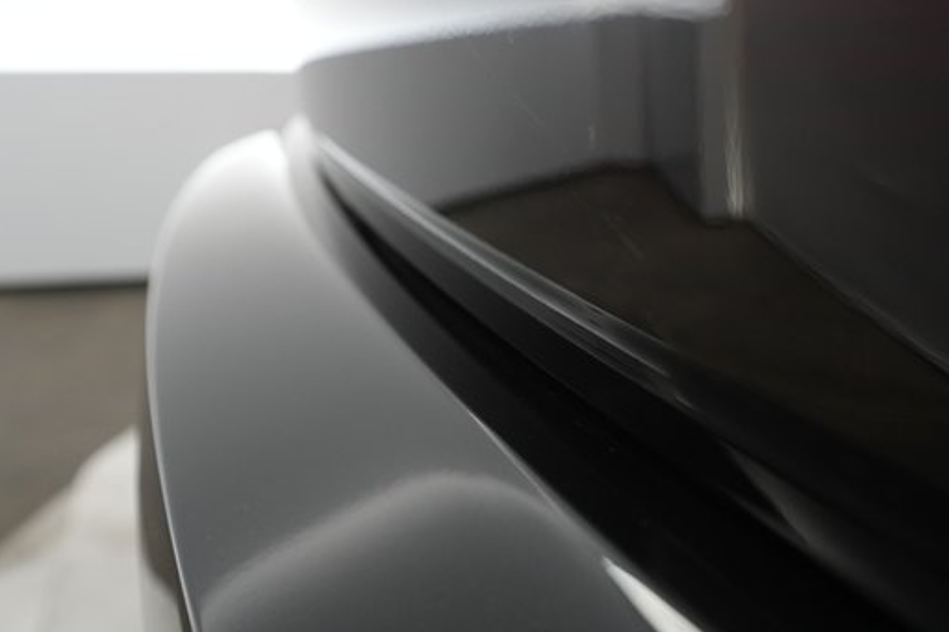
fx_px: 922
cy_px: 241
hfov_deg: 54.4
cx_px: 439
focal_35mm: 35
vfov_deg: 37.6
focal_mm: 28
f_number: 4.5
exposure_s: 1/125
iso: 2000
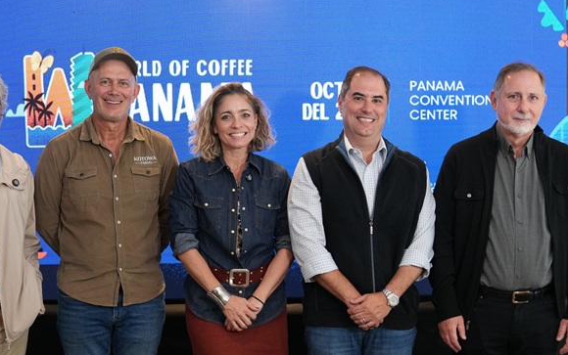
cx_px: 229
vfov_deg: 24.6
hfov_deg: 38.2
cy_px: 199
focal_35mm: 53
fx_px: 816
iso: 2000
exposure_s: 1/80
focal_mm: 25
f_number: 3.2
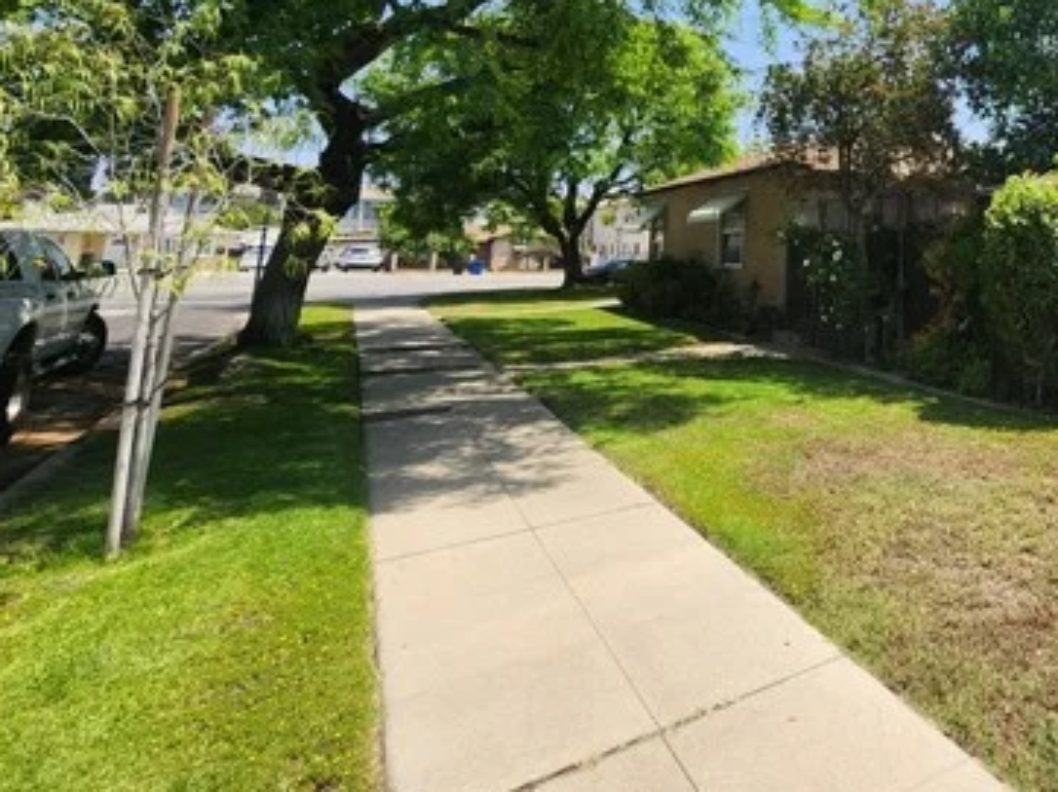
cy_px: 129
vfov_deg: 53.7
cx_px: 921
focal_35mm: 23
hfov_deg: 63.7
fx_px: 703
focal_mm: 2.2
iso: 50
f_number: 2.2
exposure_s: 1/1645
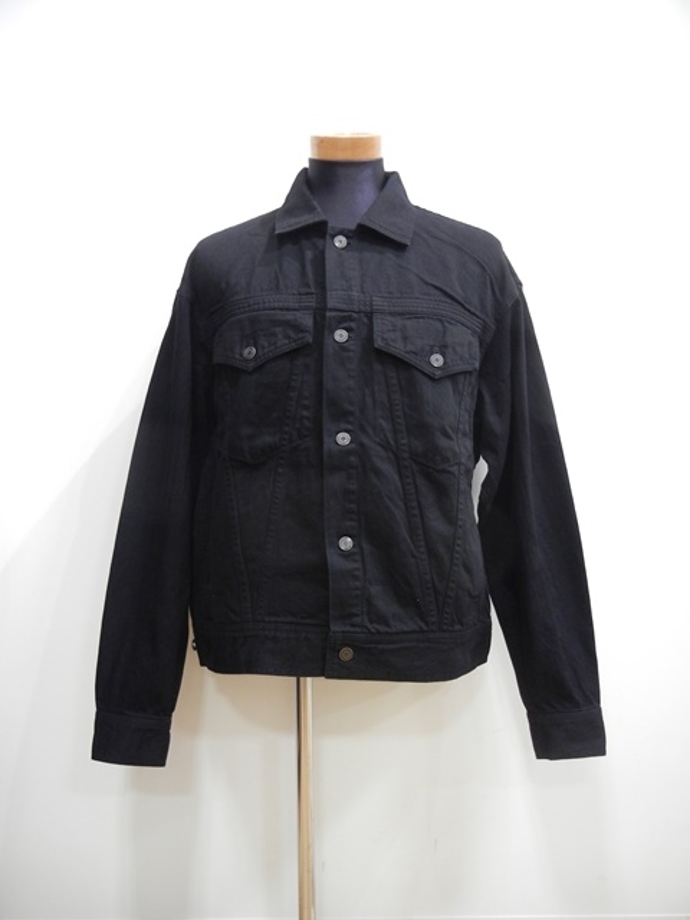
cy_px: 460
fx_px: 797
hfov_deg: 46.8
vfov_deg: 60.0
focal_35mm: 30
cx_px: 345
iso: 400
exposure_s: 1/16.3
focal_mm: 5.4
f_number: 3.5
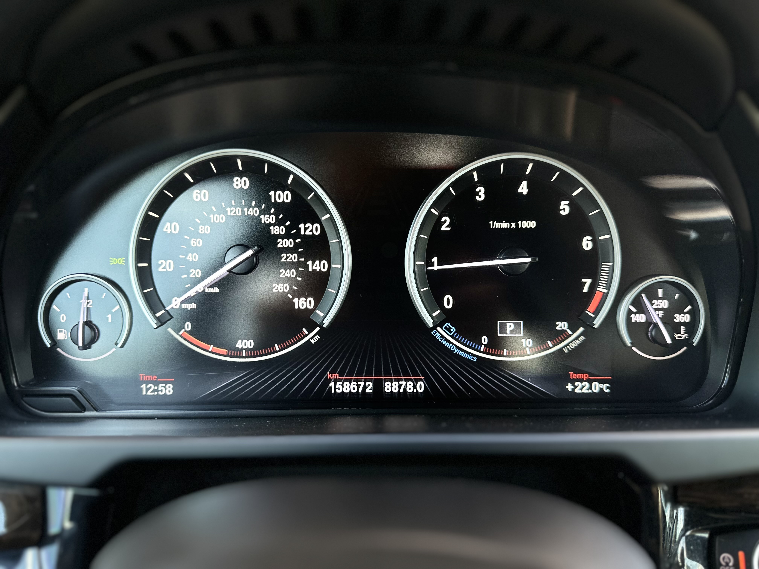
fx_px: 526
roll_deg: -1.4
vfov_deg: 56.8
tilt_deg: -14.7
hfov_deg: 71.6
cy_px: 284
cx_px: 380
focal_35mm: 24
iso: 200
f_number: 1.78
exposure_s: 1/71
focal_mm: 6.86
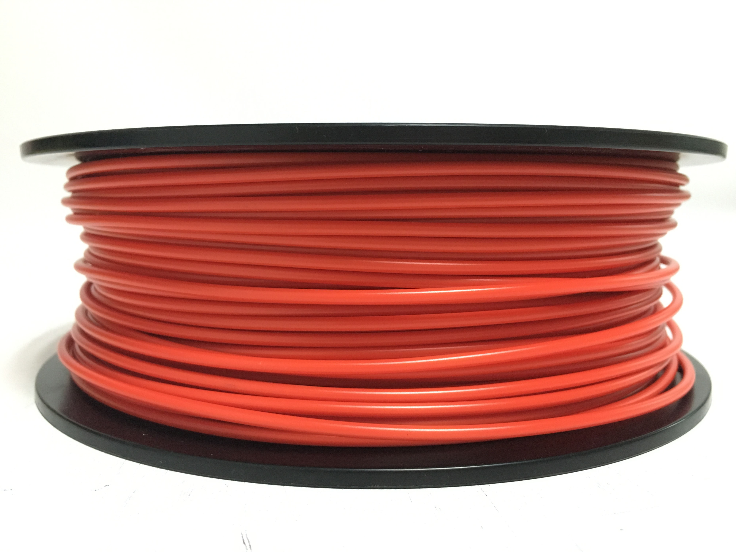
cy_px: 276
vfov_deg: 48.2
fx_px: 617
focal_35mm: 29
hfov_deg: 61.7
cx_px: 368
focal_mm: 4.15
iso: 200
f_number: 2.2
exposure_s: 1/17
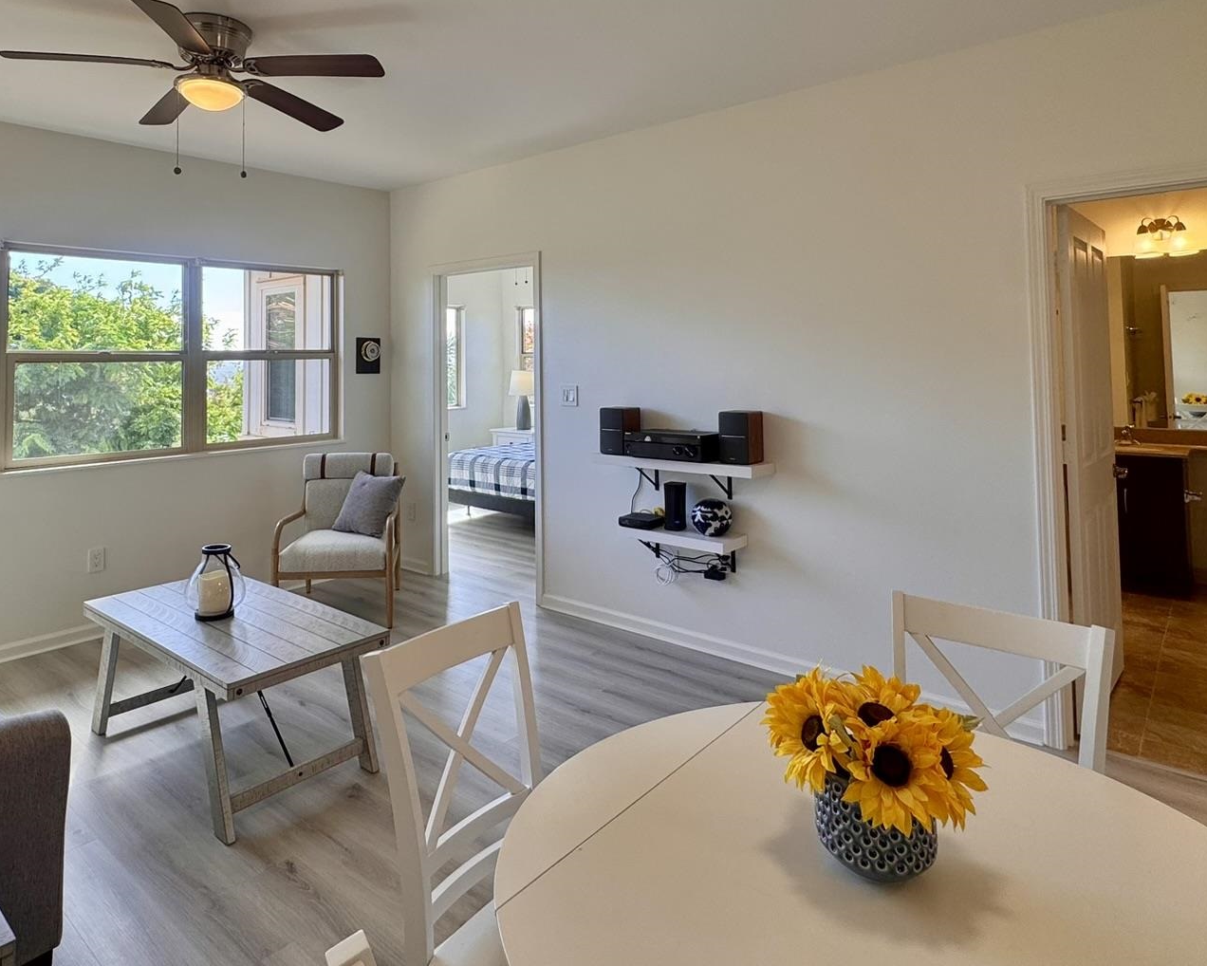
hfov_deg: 74.7
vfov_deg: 61.7
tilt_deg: +1.8
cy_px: 328
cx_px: 529
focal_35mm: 22
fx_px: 786
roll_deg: +1.0
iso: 40
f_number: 2.2
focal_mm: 2.22
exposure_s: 1/120
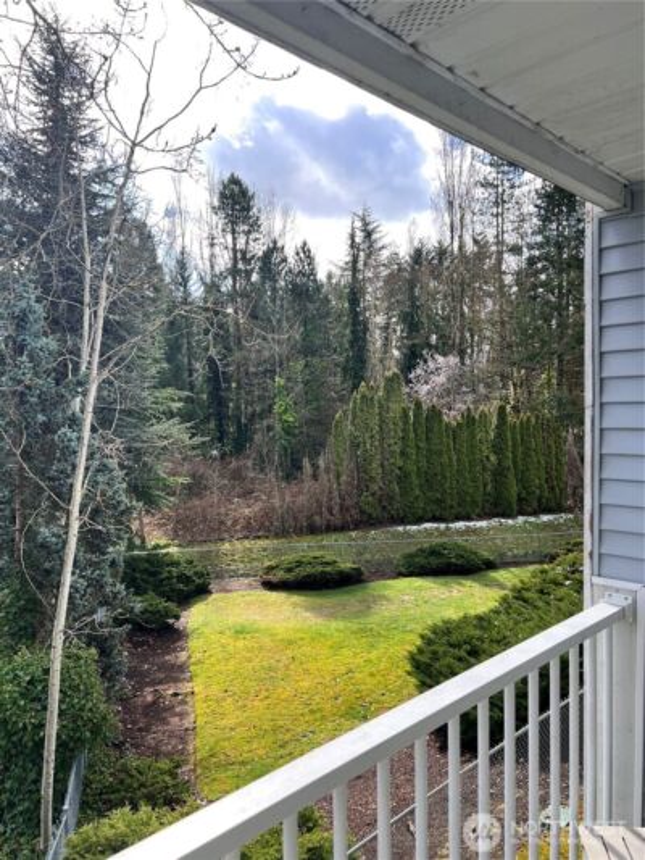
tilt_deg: -1.1
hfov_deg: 53.1
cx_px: 322
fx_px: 646
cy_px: 430
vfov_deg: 67.3
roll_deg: +0.2
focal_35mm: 26
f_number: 1.5
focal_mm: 5.7
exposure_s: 1/646
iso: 50
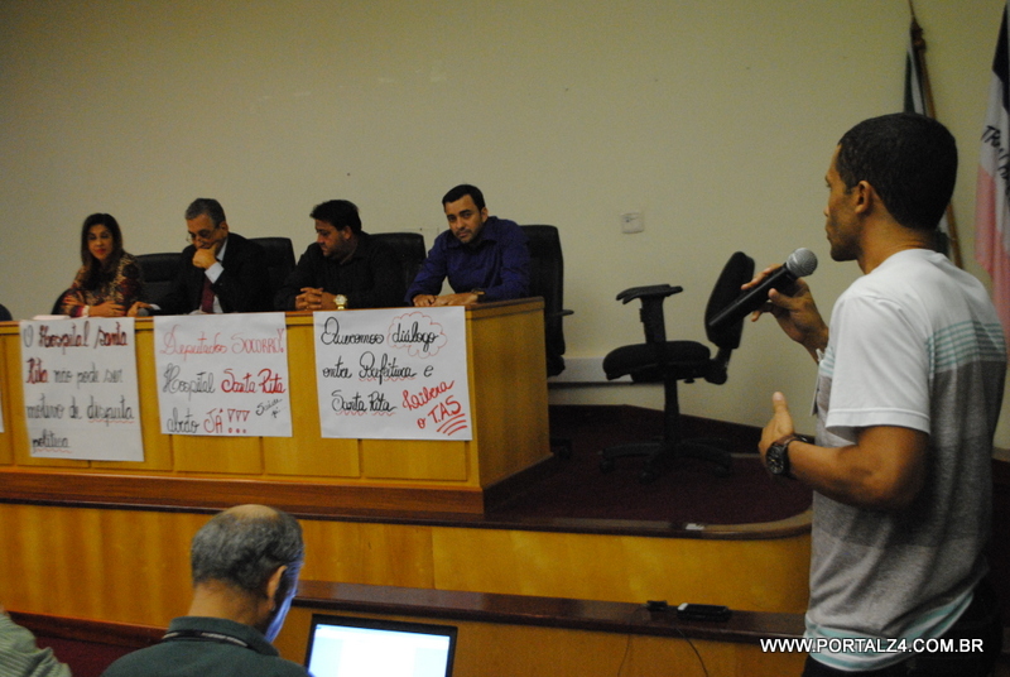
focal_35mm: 39
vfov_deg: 34.3
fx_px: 1096
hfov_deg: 49.5
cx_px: 505
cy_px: 338
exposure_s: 1/30
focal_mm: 26
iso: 1600
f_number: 4.5
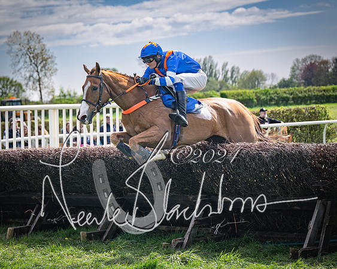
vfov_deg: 11.4
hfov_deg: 14.3
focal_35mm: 135
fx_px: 1346
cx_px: 179
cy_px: 139
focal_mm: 98
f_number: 4
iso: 200
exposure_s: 1/2500
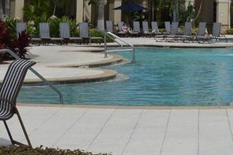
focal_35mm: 125
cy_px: -56
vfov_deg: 10.7
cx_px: 300
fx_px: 808
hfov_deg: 15.6
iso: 100
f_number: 9
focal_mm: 24
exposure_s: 1/320
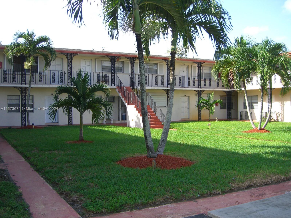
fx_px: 319
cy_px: 109
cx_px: 146
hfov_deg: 49.0
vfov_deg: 37.7
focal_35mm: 38
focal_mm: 7.9
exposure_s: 1/500
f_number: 2.8
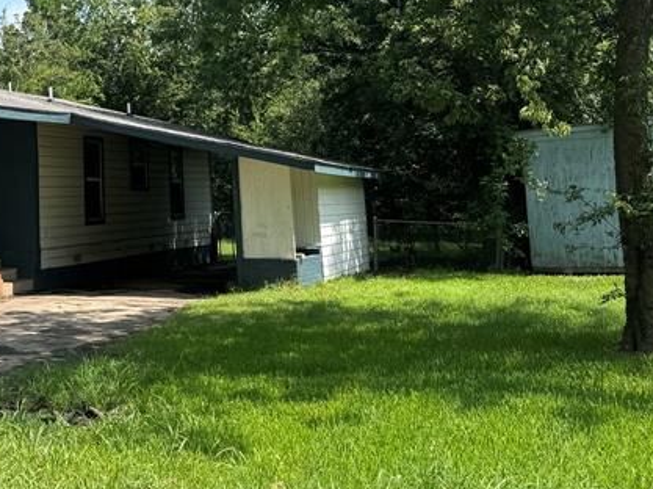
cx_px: 27
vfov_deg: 24.3
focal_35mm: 59
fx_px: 1112
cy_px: 75
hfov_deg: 30.8
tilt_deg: +5.4
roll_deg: +1.1
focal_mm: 6.76
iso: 80
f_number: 1.78
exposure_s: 1/1923
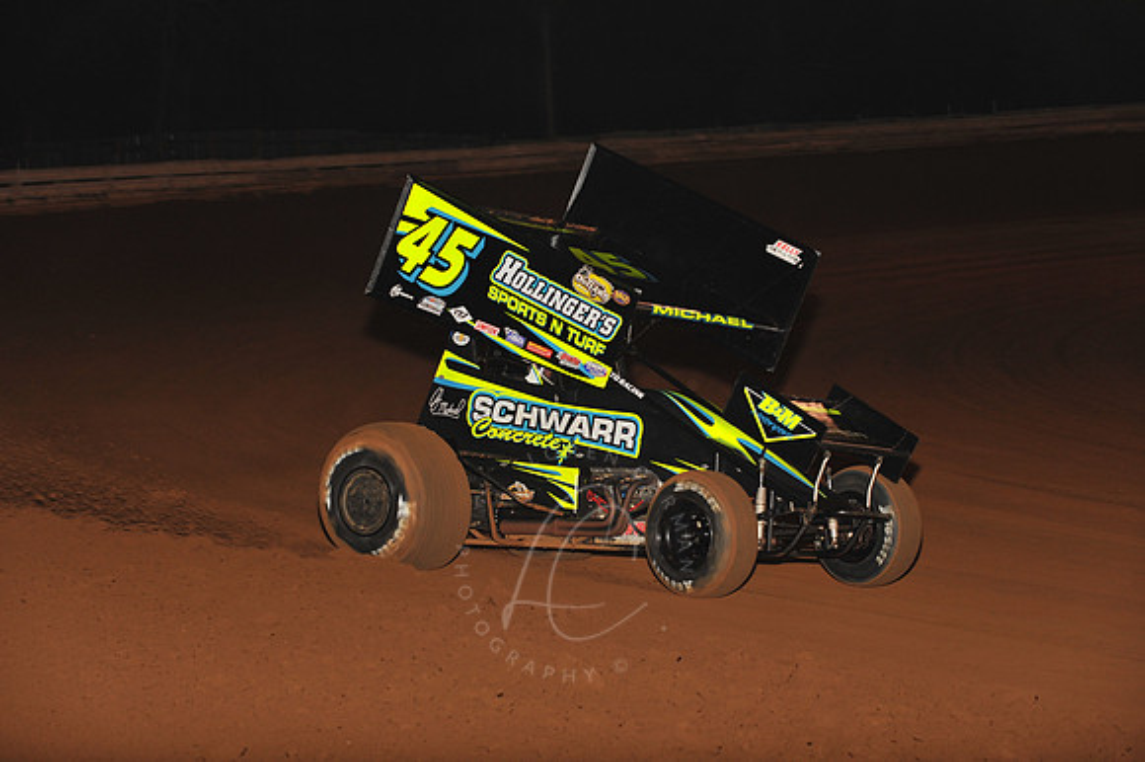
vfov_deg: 12.2
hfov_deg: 18.3
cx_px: 572
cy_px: 381
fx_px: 3560
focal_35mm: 112
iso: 800
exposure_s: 1/320
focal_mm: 112
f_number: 6.3
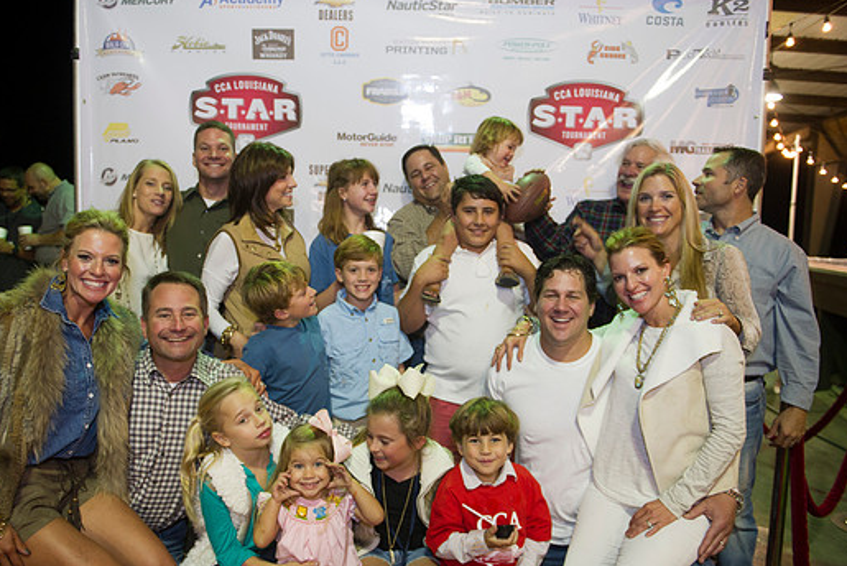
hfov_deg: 67.3
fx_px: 636
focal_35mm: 27
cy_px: 293
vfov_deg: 48.0
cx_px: 400
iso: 1250
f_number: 2.8
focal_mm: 24
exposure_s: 1/60
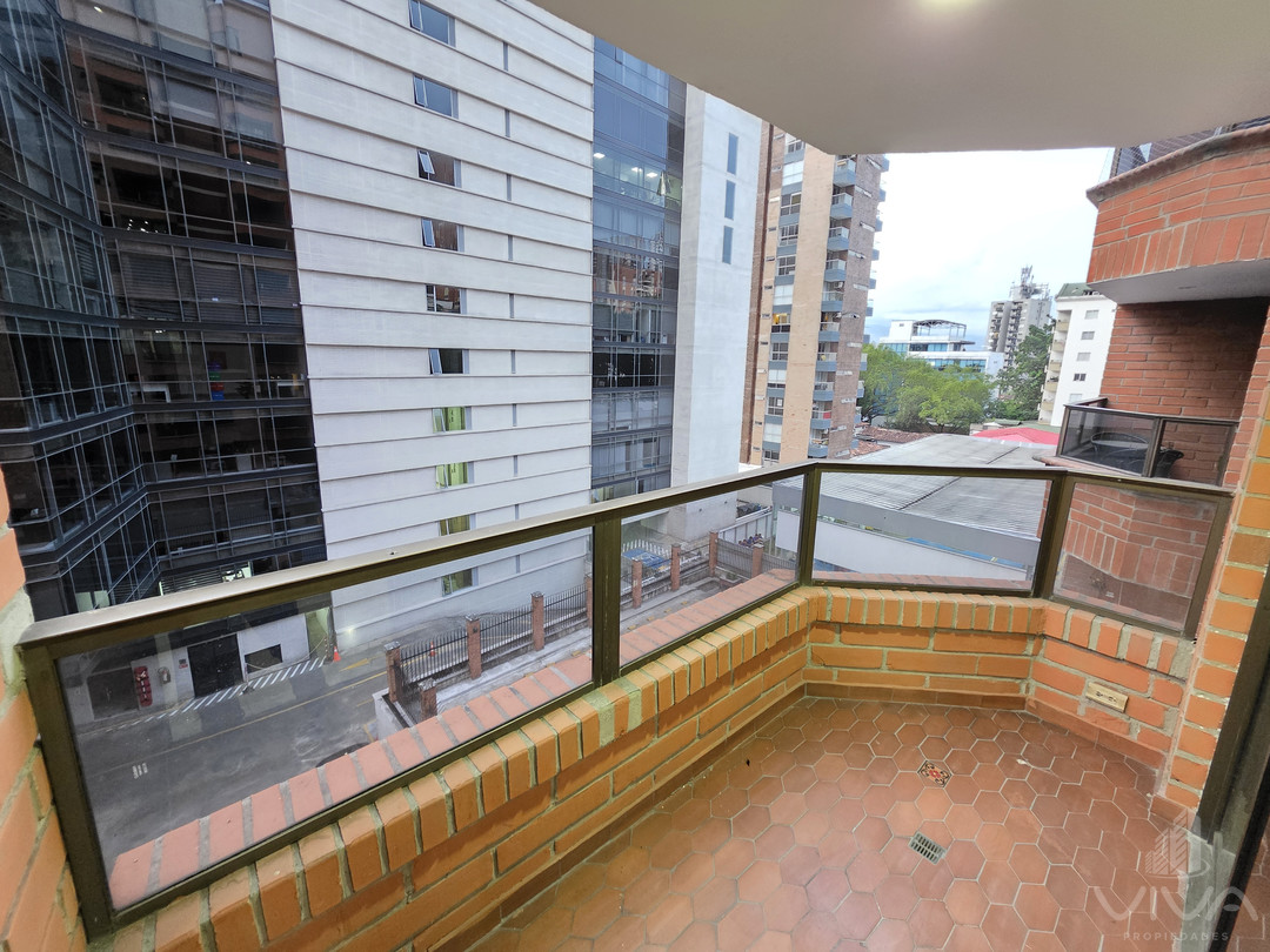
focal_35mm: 13
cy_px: 476
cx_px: 635
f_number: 1.9
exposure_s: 1/60
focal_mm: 2.2
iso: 1000
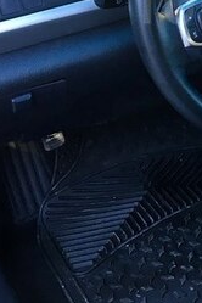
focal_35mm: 80
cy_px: 5
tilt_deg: -28.3
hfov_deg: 16.2
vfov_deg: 24.3
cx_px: 258
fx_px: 673
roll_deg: +0.1
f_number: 2.2
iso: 25
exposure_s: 1/33
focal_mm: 4.15
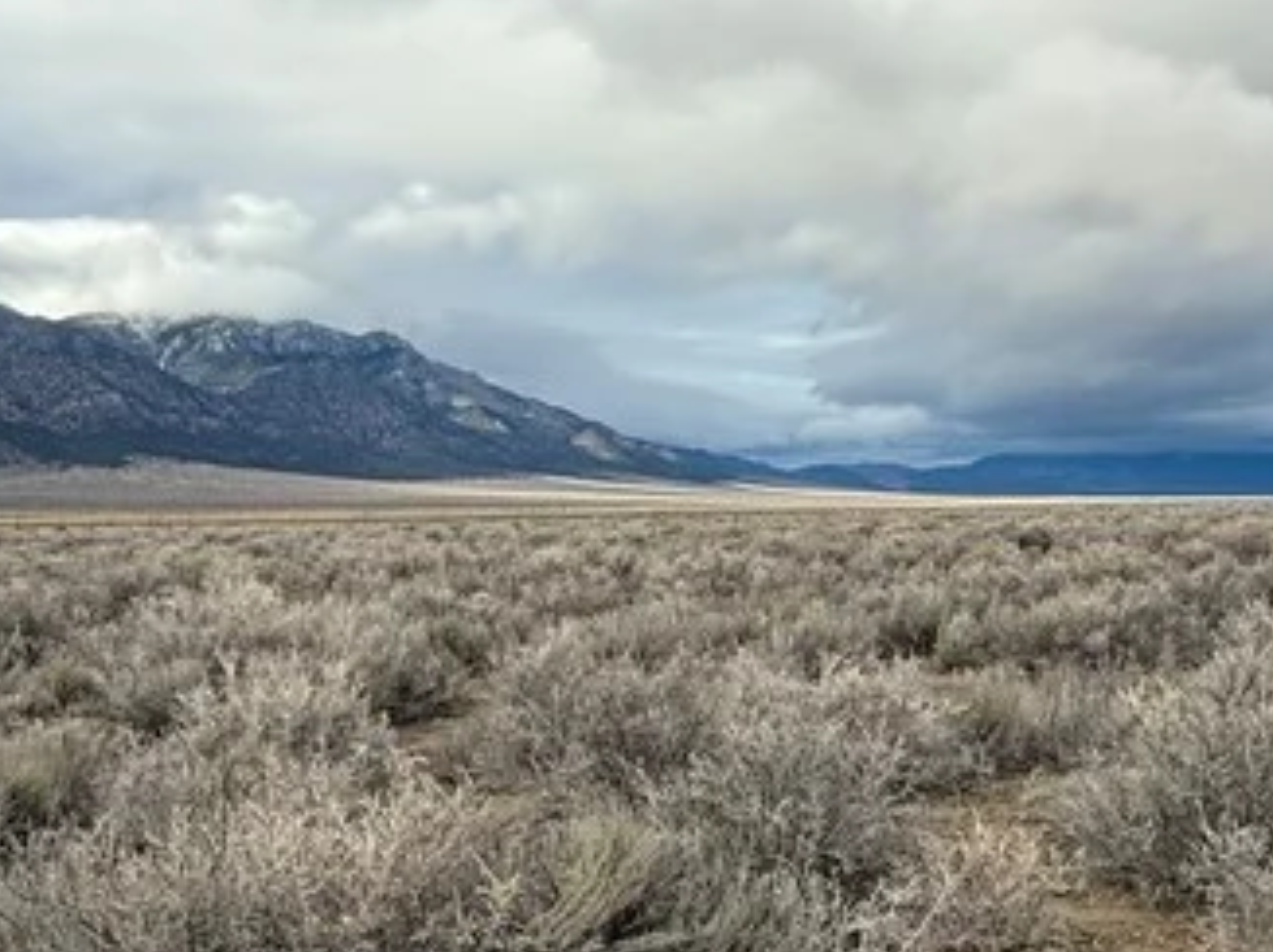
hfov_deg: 42.0
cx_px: 910
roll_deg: -0.2
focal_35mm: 44
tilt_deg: -5.5
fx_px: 1617
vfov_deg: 32.6
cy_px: 620
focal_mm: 2.22
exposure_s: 1/1368
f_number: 2.2
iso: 50
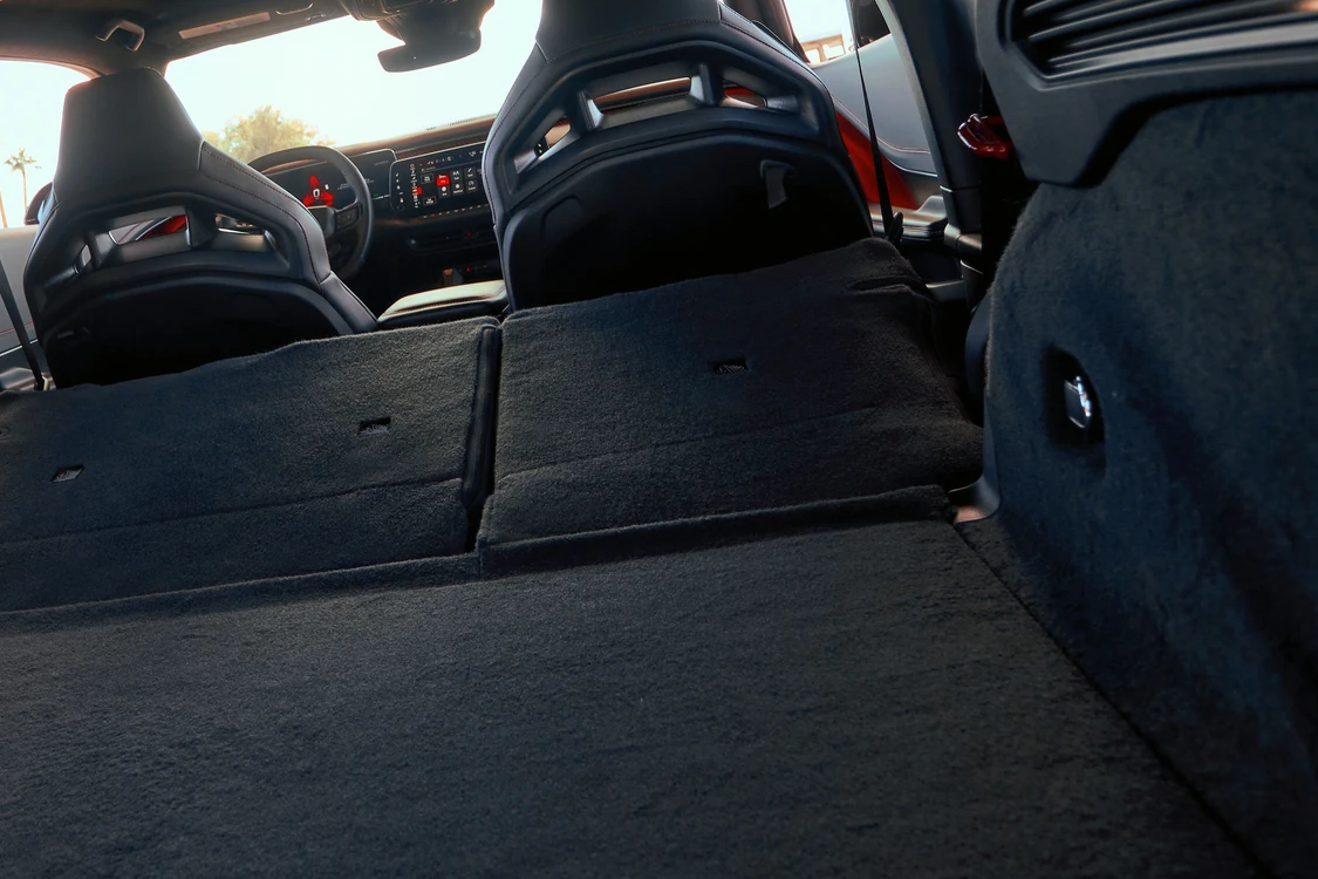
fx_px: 1171
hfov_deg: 54.8
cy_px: 90
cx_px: 272
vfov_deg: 38.3
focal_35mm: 32
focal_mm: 12
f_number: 4
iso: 200
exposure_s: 1/125
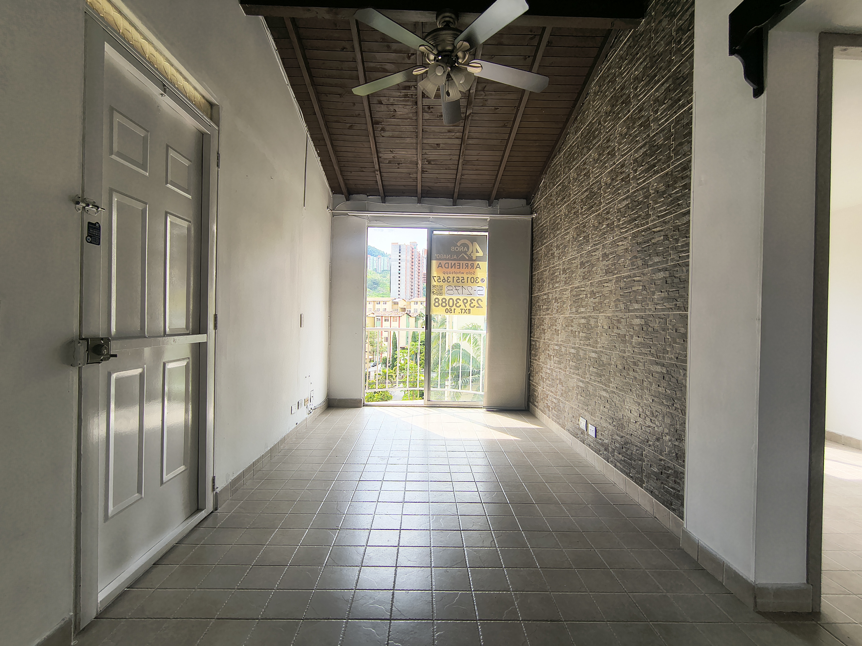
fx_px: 299
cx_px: 431
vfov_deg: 94.5
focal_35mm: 12
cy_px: 323
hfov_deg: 110.5
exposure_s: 1/151
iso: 100
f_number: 2.2
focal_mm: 2.13
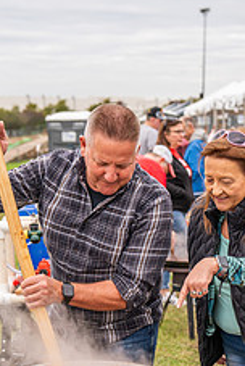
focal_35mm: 91
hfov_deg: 15.0
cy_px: 327
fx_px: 926
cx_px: 164
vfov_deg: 21.9
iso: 500
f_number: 3.5
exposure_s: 1/1000
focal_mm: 46
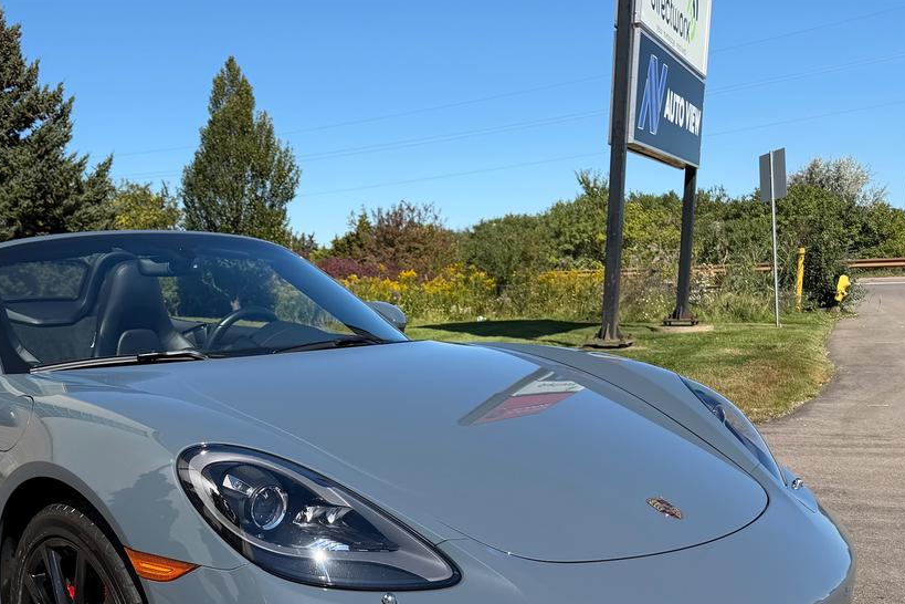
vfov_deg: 33.0
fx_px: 980
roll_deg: +2.6
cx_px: 239
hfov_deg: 47.9
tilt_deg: -12.4
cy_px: 507
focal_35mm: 39
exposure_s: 1/4405
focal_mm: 6.76
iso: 80
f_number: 1.78
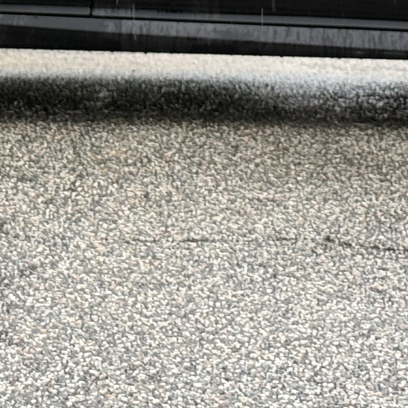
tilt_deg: +1.4
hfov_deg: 8.9
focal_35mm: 197
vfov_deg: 8.6
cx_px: 119
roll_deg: -1.5
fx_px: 2627
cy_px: -228
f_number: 1.78
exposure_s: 1/228
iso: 100
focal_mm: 6.76
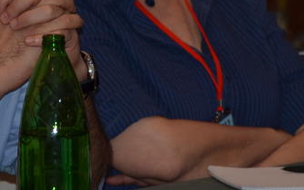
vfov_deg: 2.3
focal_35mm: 573
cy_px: -48
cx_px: 167
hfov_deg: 3.7
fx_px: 4746
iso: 200
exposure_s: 1/60
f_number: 5.6
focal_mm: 105
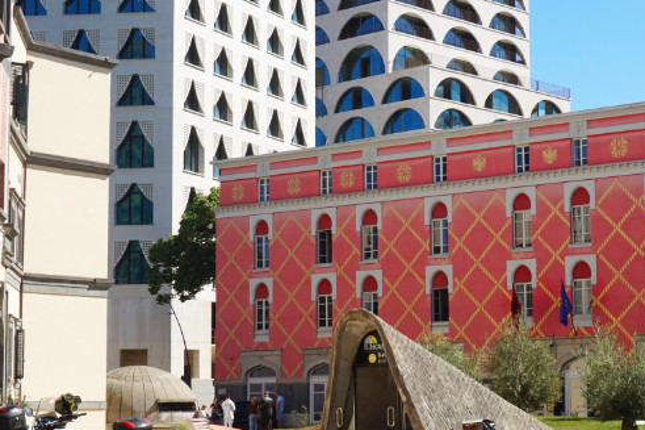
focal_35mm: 71
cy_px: 189
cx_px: 390
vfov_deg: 19.2
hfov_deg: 28.5
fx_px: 1268
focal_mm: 29
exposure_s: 1/100
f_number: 14
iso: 100
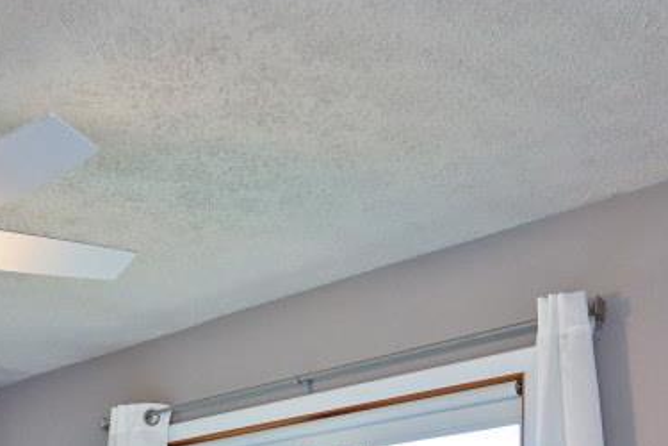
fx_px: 1039
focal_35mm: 56
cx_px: -43
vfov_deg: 21.3
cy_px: 619
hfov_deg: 32.0
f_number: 4
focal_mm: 14
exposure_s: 1/60
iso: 320
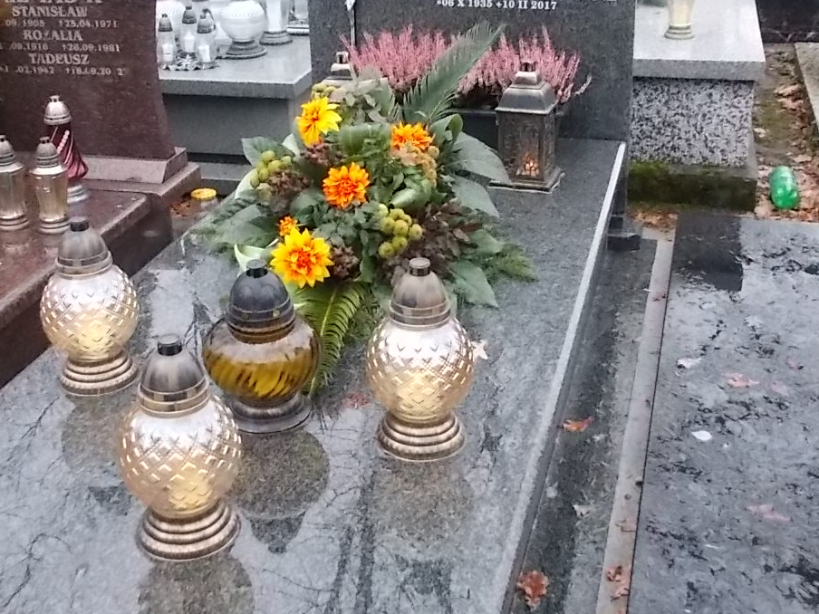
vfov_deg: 31.3
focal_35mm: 46
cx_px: 352
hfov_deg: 41.1
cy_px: 215
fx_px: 1088
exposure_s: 1/125
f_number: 3.2
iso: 400
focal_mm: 4.6
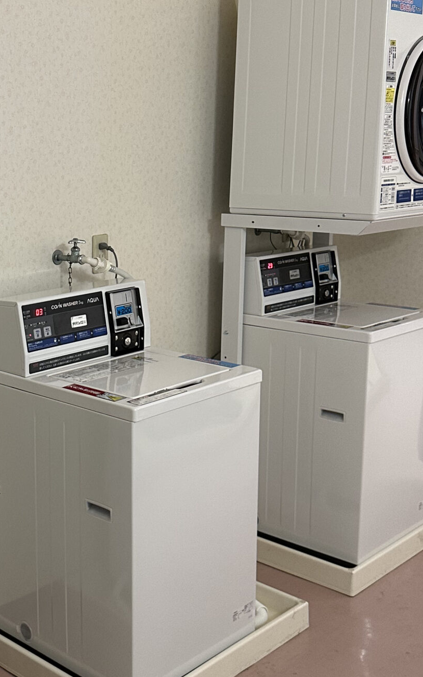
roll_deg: +1.5
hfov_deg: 24.9
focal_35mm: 50
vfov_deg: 40.3
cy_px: 312
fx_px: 923
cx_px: 23
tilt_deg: -10.2
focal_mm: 6.86
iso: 200
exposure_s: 1/60
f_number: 1.78
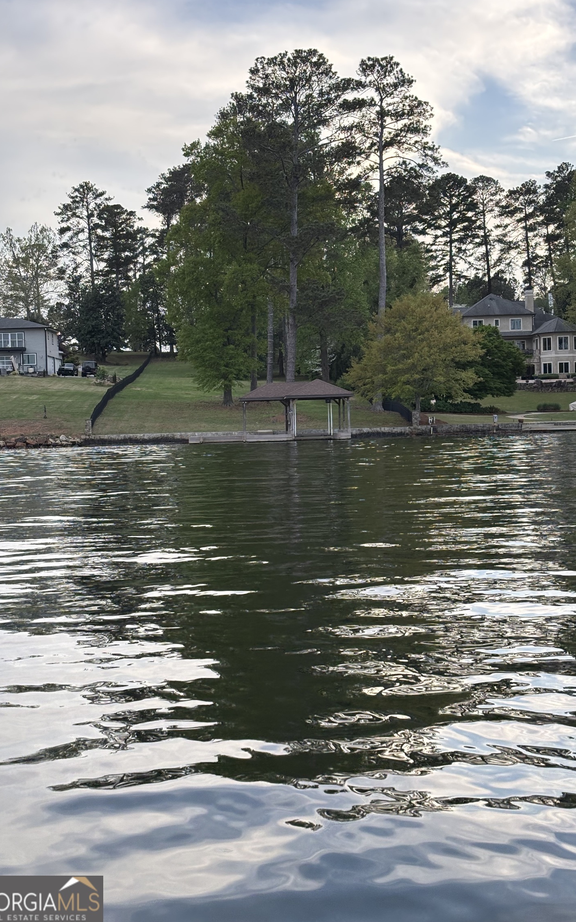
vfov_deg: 36.3
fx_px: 1407
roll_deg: +2.9
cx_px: 314
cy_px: 454
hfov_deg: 23.1
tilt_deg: -1.7
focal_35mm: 56
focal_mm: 5.96
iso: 32
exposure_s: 1/302
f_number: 1.6
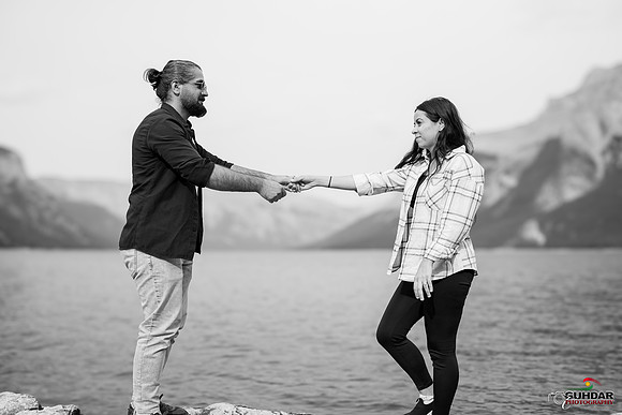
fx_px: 605
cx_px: 311
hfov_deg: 54.4
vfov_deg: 37.9
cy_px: 208
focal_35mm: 35
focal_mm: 35
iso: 200
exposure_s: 1/4000
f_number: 2.8
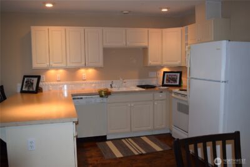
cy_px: 84
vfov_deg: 40.0
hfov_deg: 57.2
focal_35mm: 33
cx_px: 125
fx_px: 229
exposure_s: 1/80
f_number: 4.5
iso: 800
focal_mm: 22
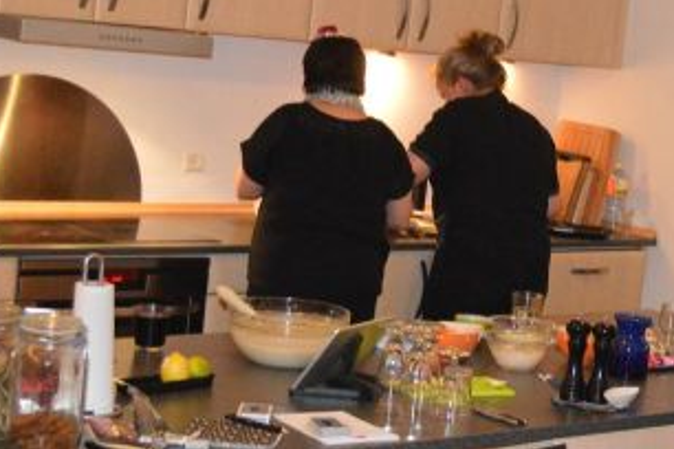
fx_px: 1760
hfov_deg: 20.7
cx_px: 727
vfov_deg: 14.5
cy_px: 191
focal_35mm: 94
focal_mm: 24
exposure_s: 1/60
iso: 3200
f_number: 4
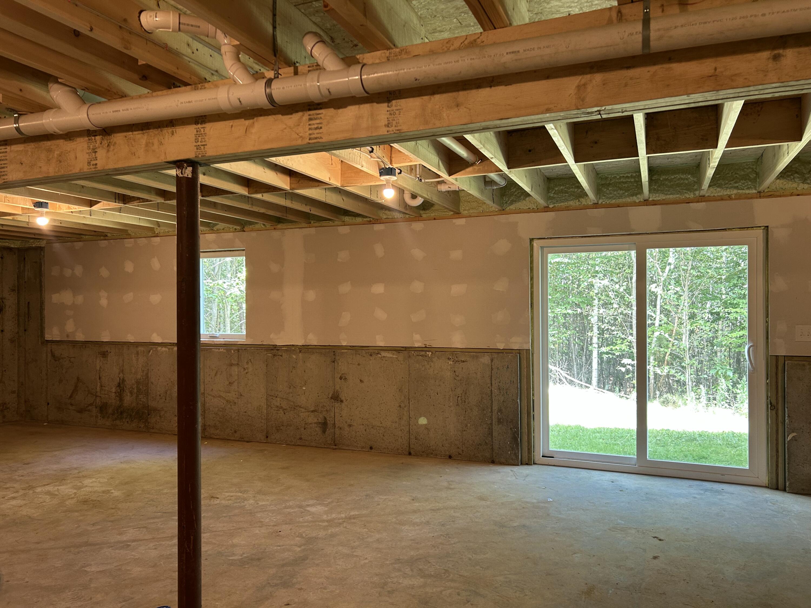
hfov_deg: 67.3
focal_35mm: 26
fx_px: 609
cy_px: 304
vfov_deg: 53.1
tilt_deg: -0.2
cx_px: 406
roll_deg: +0.9
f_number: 1.5
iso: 100
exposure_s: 1/60
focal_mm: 5.7
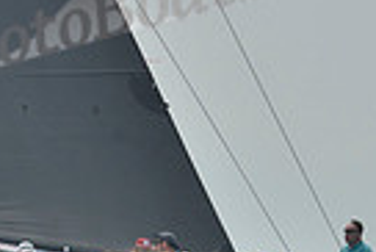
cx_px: -224
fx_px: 8887
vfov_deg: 1.6
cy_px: 198
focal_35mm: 850
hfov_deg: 2.4
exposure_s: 1/1250
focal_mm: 200
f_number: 7.1
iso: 280
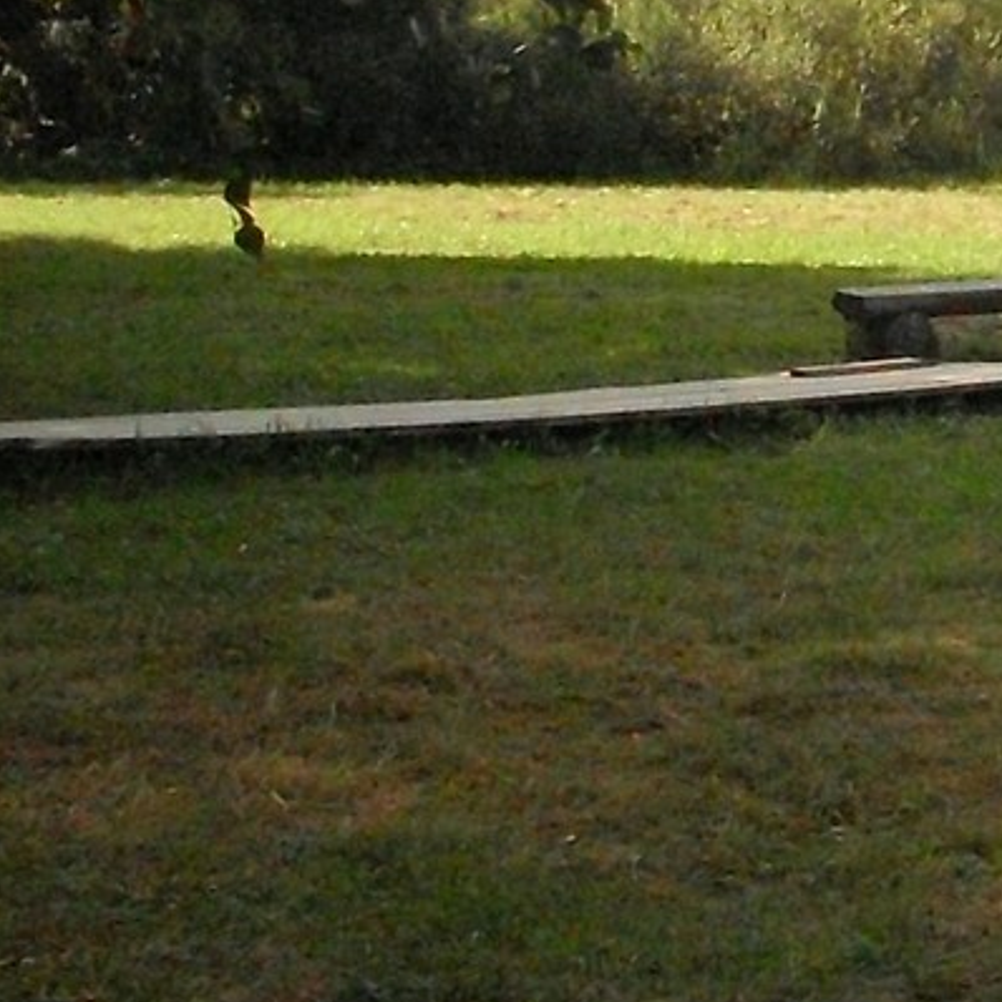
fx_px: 3963
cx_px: 1779
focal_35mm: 121
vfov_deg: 14.3
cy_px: 137
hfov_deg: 13.1
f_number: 8.4
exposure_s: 1/500
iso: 400
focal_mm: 6.3
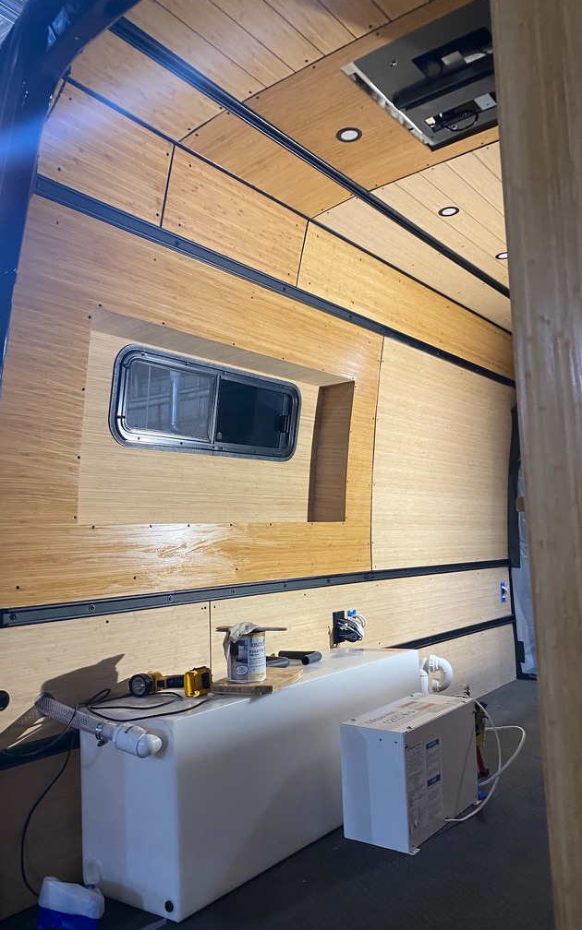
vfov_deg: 66.5
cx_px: 296
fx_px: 711
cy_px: 468
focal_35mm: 28
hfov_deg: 44.5
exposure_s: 1/49
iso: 160
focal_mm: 4.25
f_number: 1.8
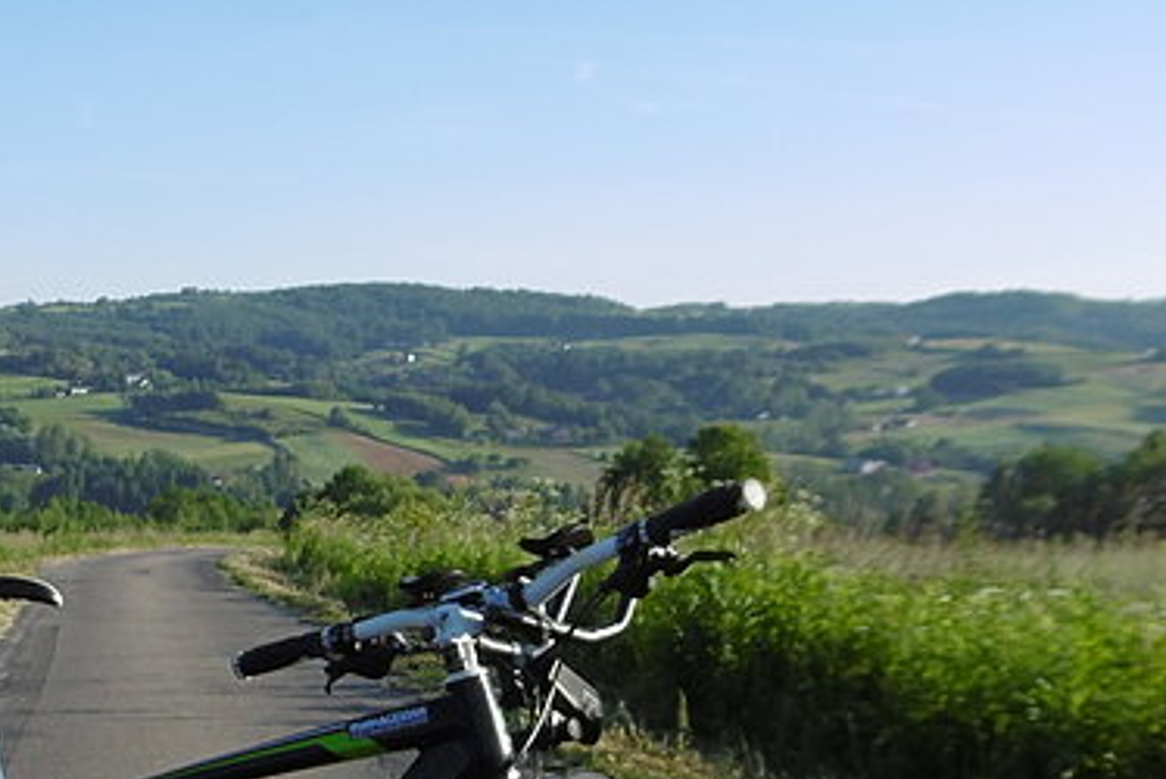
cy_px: 631
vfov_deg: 22.3
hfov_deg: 32.3
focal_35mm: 60
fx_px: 1945
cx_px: 206
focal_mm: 4.3
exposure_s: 1/800
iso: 100
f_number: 3.1
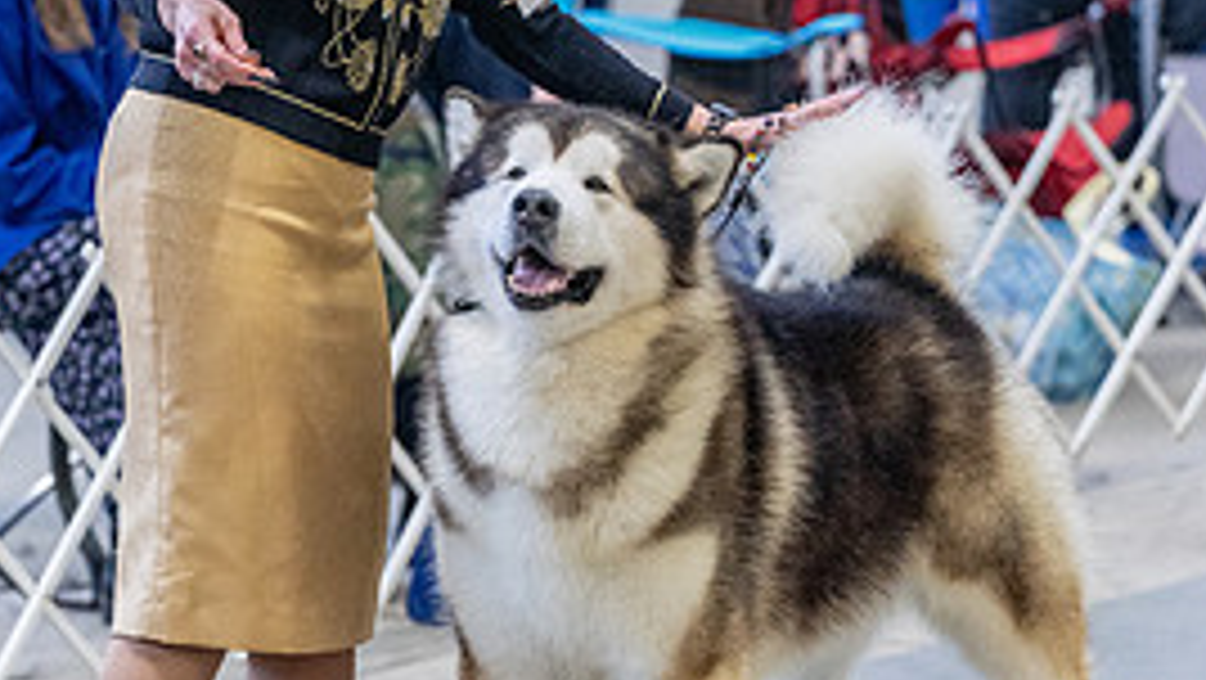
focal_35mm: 260
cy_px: 279
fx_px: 8318
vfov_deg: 4.7
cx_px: 580
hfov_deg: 8.3
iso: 6400
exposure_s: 1/320
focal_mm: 148
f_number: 4
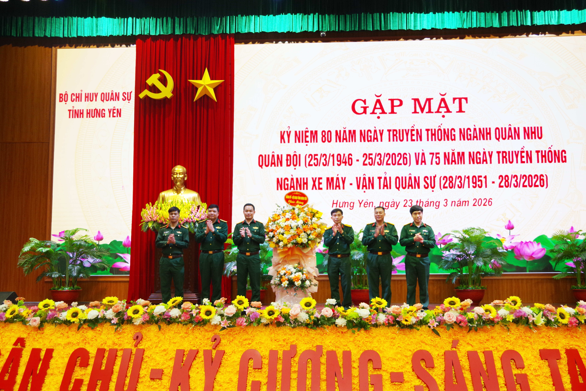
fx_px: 602
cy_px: 197
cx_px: 288
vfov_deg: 35.9
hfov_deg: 51.9
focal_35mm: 37
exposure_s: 1/25
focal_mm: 24
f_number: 4
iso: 400
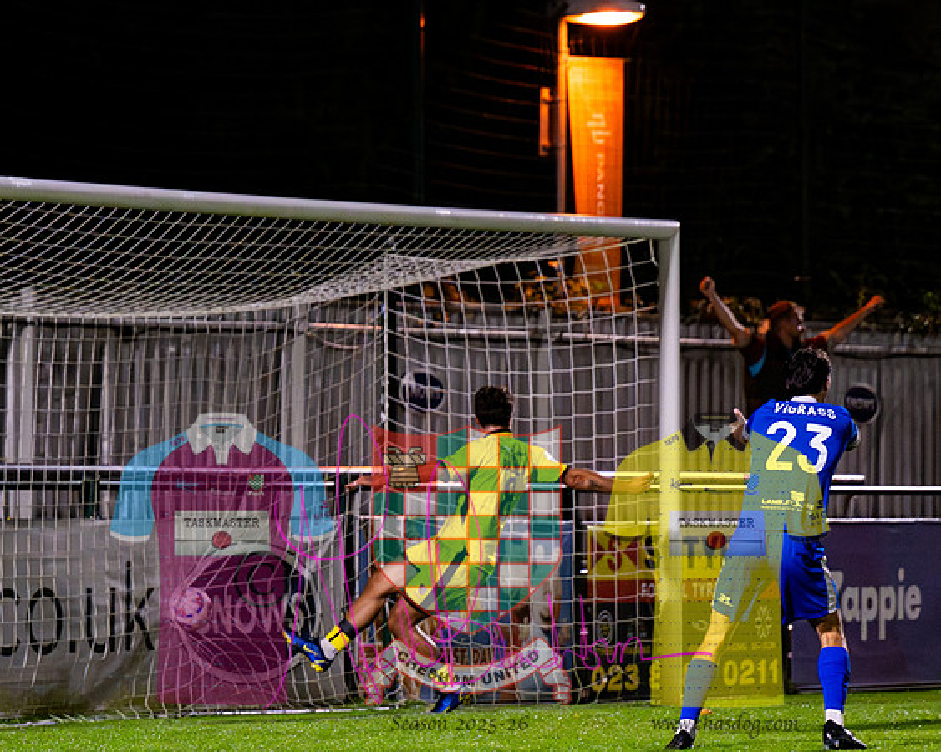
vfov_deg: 5.3
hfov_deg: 6.6
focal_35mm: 293
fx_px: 8159
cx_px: 155
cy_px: 523
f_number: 2.8
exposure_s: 1/1250
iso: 6400
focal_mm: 125
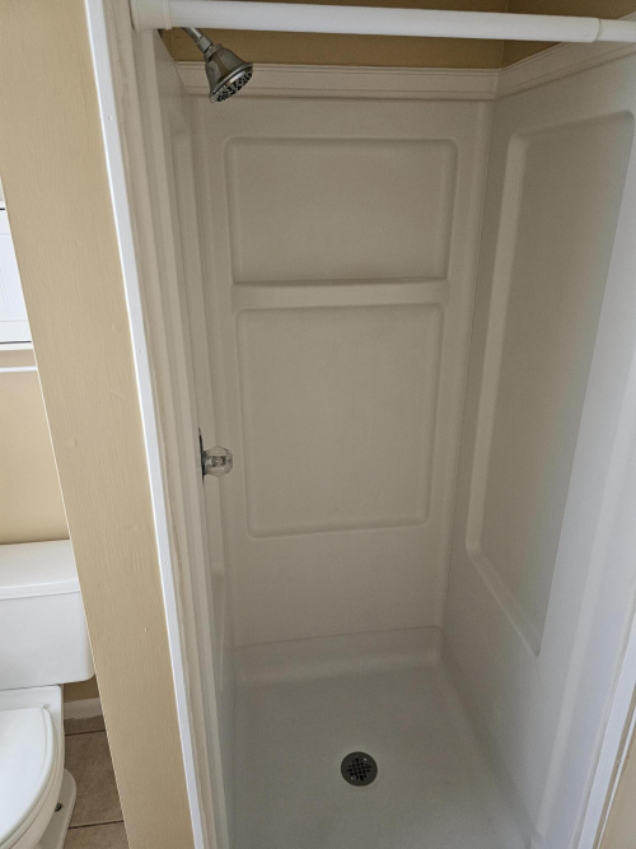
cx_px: 318
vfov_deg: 73.9
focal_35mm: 23
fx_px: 564
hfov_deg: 58.9
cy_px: 424
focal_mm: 6.3
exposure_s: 1/120
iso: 400
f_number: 1.7
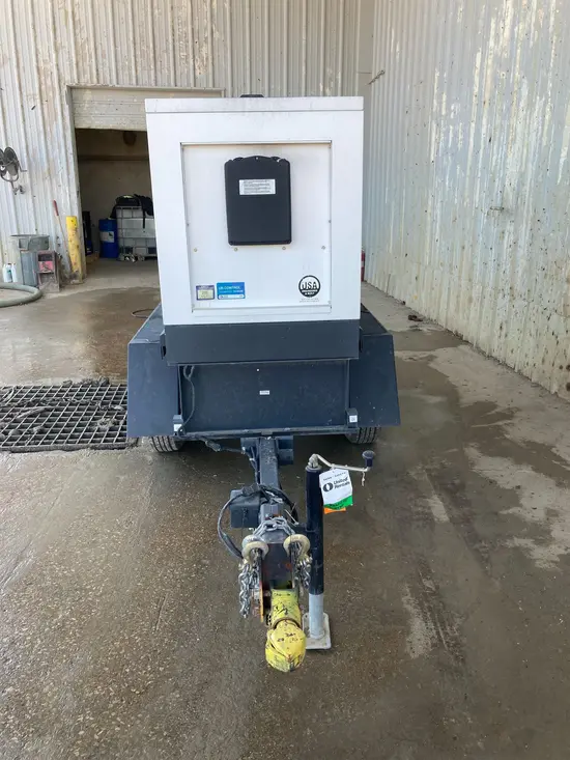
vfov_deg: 63.4
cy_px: 380
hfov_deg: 49.8
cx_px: 285
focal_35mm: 28
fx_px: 615
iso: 20
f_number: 1.8
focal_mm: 3.99
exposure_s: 1/153
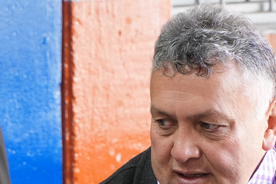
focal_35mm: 319
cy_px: 169
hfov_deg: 6.4
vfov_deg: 4.3
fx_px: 2446
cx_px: 21
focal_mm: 103
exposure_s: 1/50
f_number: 6.3
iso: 2500
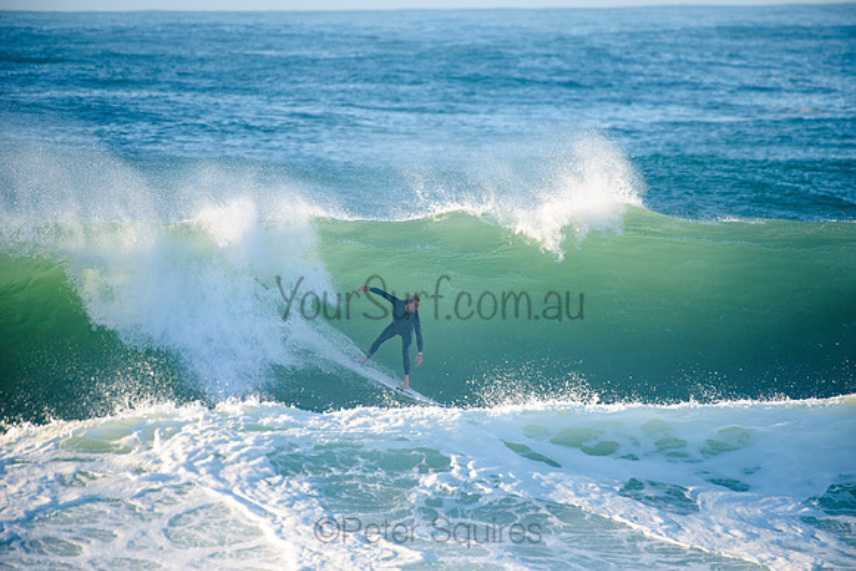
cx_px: 428
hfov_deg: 4.1
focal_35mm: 500
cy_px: 286
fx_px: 11893
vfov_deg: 2.8
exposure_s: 1/1600
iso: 360
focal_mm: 500
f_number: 5.6
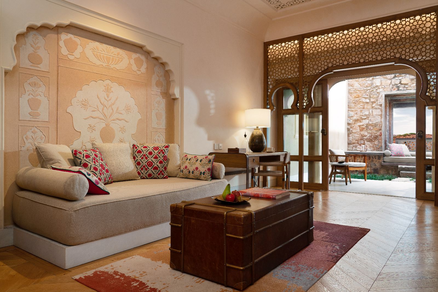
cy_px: 146
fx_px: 316
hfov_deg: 69.4
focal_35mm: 26
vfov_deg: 49.6
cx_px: 219
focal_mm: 26
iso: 100
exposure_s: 1/4
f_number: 8
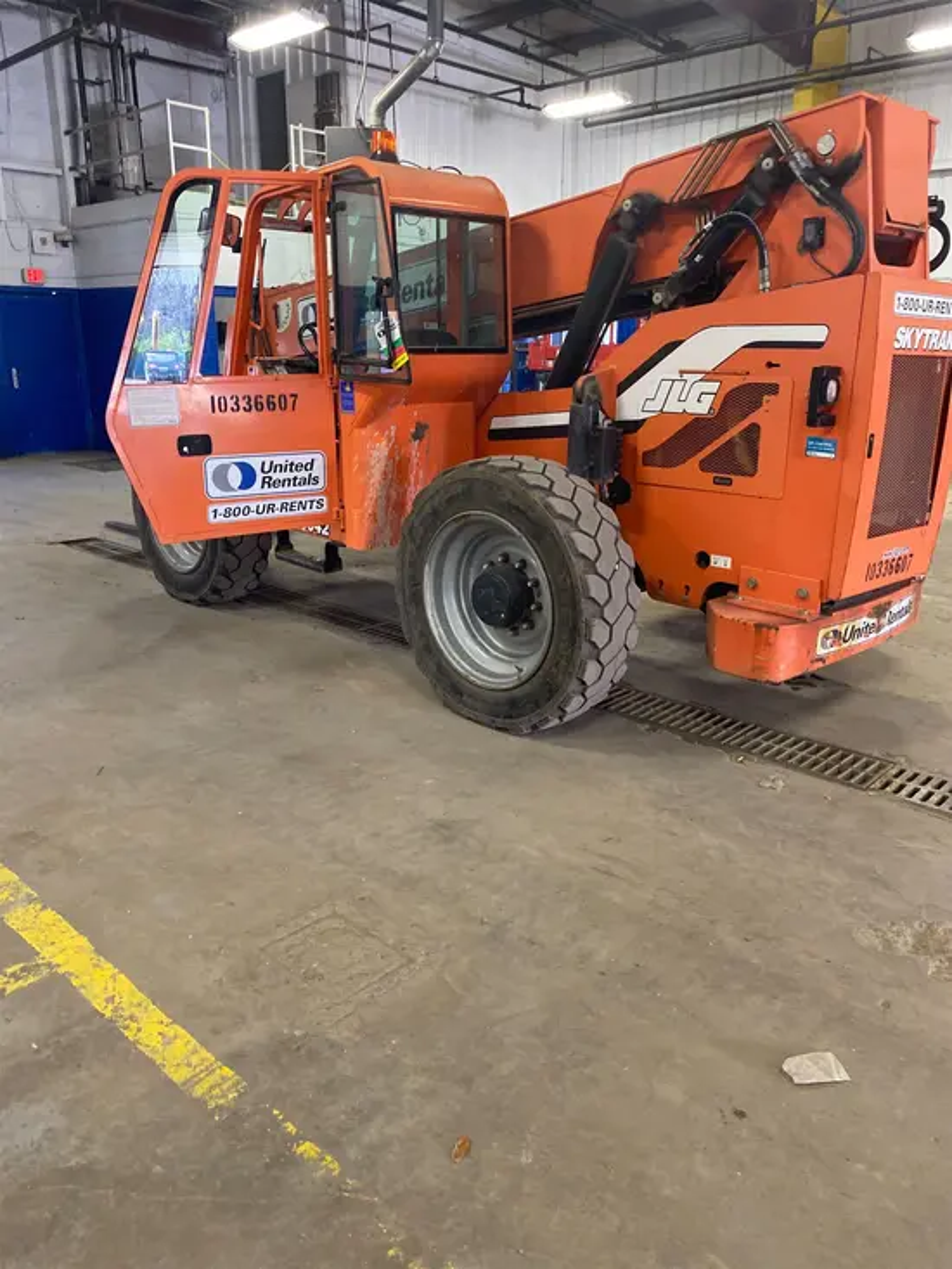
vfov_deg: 67.3
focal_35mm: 26
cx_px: 476
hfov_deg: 53.1
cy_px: 634
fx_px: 953
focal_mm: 4.25
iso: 250
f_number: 1.8
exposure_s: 1/60
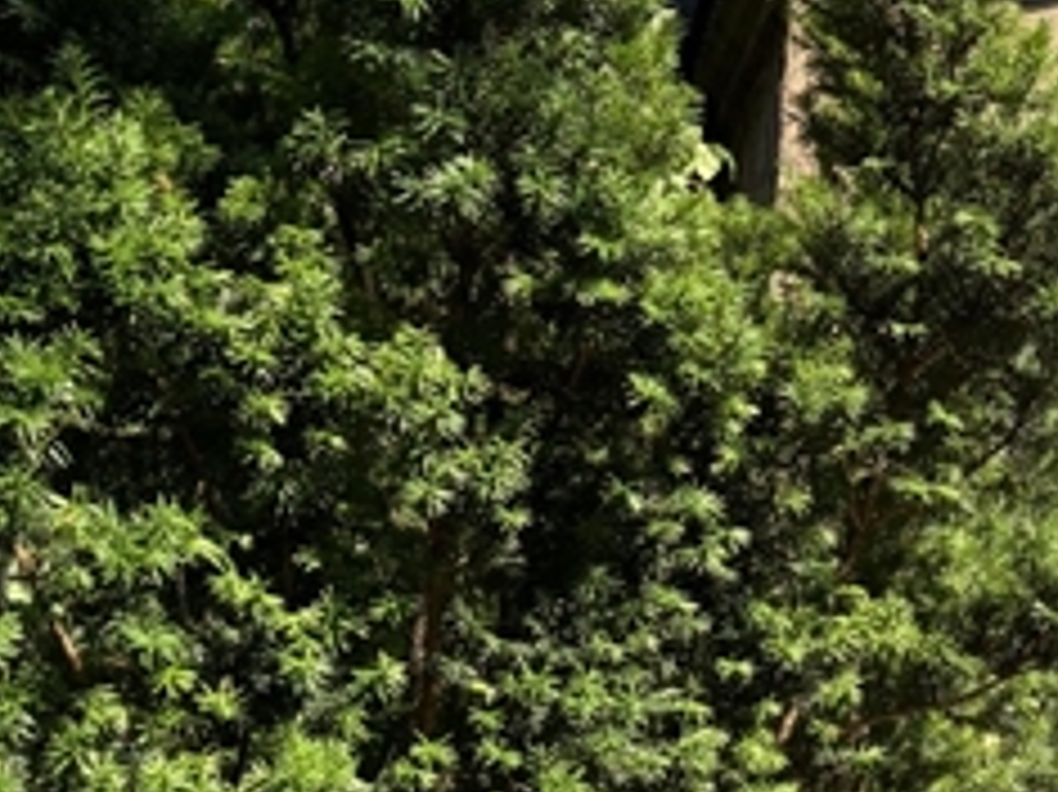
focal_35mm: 85
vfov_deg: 17.2
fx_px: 2597
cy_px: 189
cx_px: 1162
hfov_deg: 21.8
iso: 50
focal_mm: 5.96
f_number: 1.6
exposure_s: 1/837
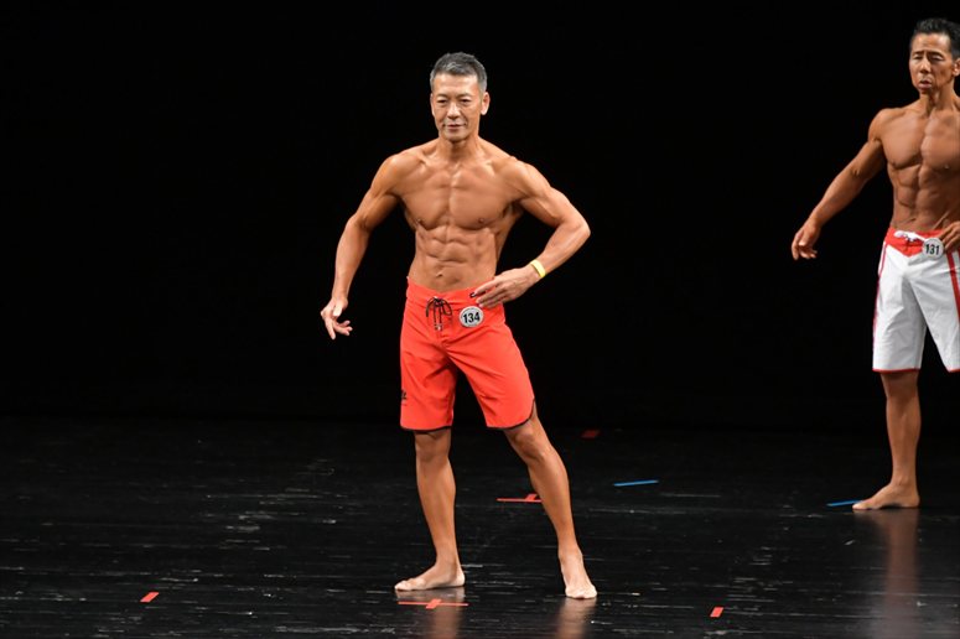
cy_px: 320
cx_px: 480
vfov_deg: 4.8
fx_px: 7596
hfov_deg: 7.2
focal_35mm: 285
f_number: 5.6
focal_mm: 190
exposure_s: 1/400
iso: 3200
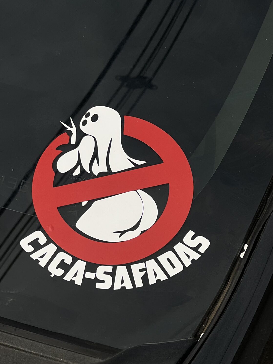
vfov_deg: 14.9
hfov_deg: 11.2
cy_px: 224
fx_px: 1388
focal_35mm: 132
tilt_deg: -42.5
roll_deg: -3.9
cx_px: 113
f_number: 2.8
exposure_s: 1/585
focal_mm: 9
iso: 32
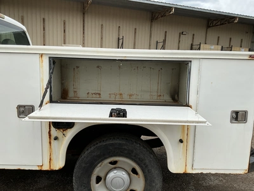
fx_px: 205
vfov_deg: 49.7
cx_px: 127
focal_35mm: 28
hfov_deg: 63.4
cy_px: 96
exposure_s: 1/842
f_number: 1.8
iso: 25
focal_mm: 3
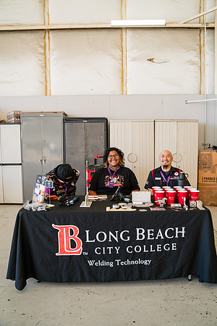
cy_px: 163
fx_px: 253
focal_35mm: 28
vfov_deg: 65.5
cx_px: 108
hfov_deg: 46.4
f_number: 3.2
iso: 400
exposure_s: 1/400
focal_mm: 28
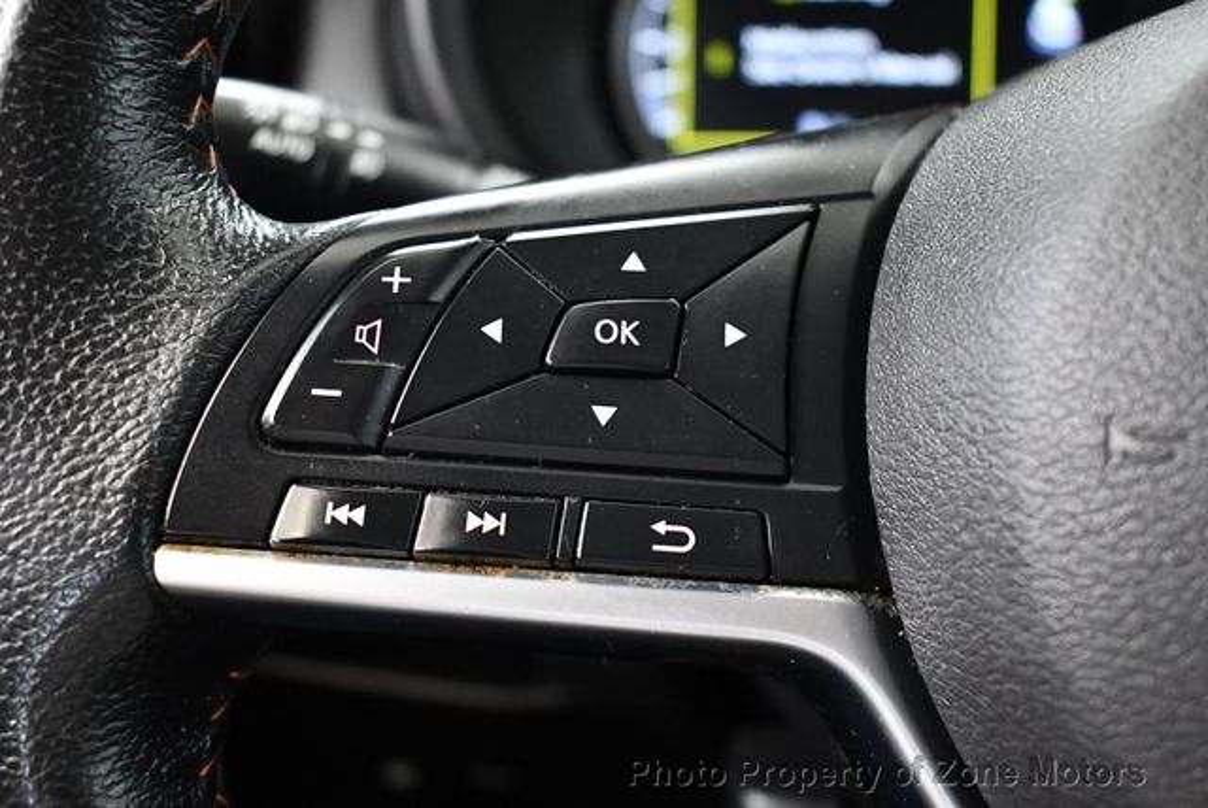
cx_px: 604
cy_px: 404
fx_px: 1411
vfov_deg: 32.0
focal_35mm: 42
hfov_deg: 46.4
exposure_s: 1/60
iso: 4000
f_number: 3.8
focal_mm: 21
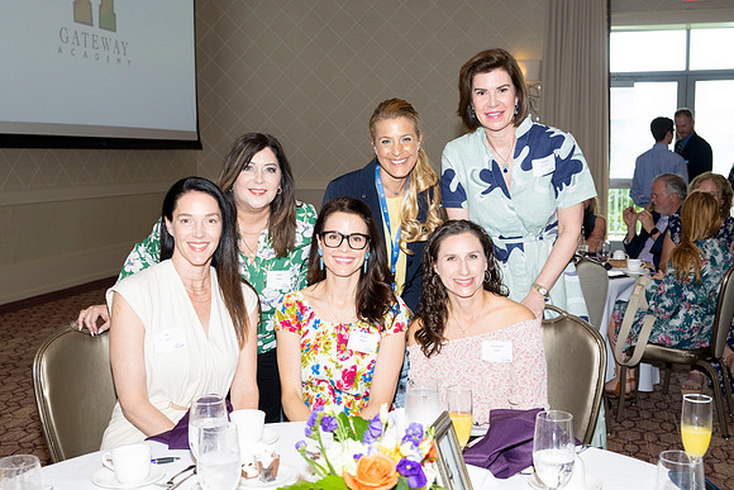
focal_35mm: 42
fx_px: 856
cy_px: 245
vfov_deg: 31.9
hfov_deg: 46.4
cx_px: 367
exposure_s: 1/160
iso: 1000
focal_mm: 42
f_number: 5.6
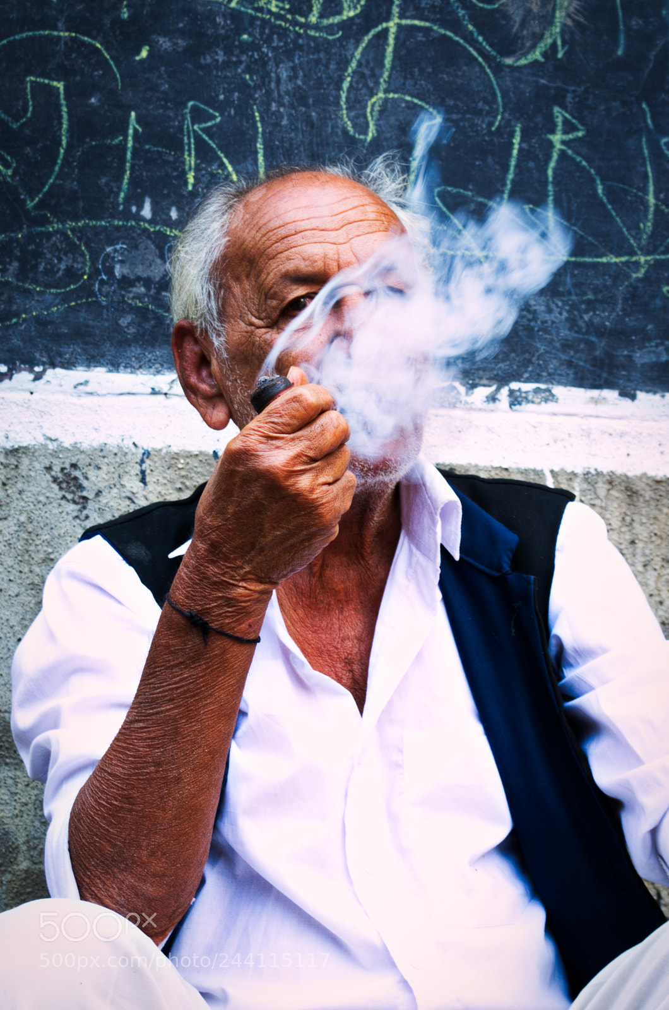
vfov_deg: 24.7
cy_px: 505
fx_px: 2310
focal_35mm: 82
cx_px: 334
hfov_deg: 16.5
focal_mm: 55
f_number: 8
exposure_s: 1/25
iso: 200
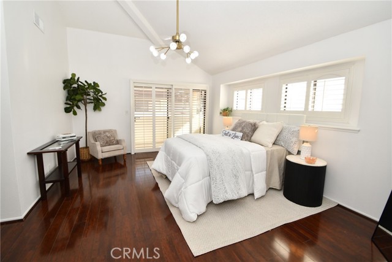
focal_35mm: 15
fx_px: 163
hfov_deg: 100.4
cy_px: 131
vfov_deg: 77.4
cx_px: 196
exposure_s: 1/100
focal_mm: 10
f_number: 5
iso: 200
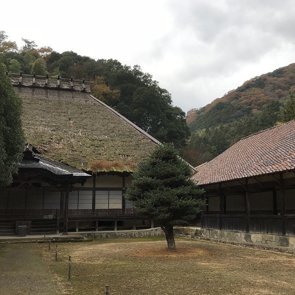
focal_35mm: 34
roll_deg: +1.8
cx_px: 143
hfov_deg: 48.4
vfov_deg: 48.4
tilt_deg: +10.6
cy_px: 151
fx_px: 328
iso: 20
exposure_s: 1/341
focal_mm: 3.99
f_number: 1.8
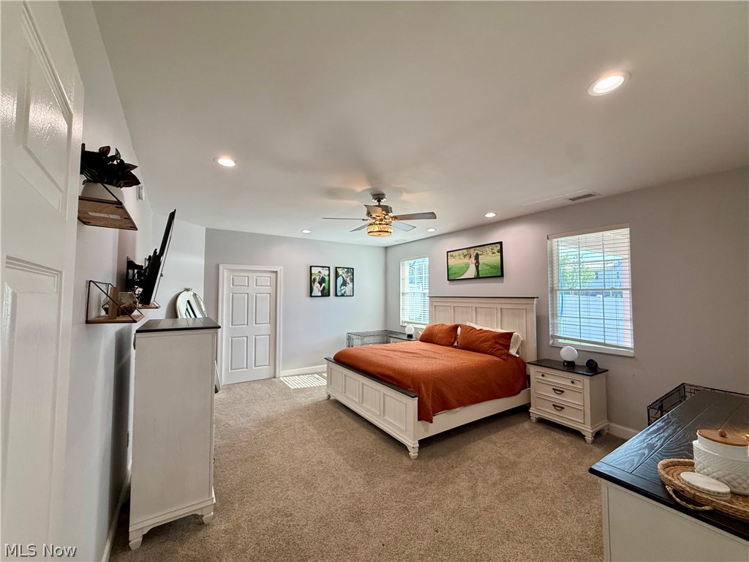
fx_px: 303
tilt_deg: +2.7
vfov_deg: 85.7
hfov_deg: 102.1
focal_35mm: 14
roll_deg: -0.1
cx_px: 374
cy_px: 281
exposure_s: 1/120
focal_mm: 2.22
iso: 160
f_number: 2.2
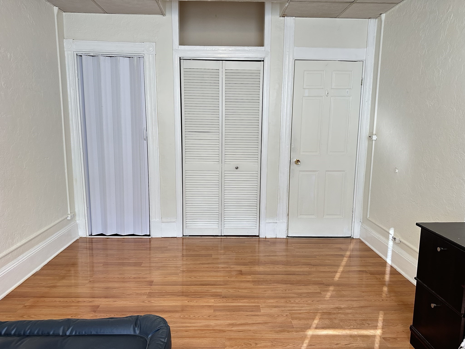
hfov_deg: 71.6
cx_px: 232
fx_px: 322
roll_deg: -0.7
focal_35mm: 24
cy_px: 174
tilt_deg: -8.5
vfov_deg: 56.8
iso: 250
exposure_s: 1/115
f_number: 1.78
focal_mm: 6.86
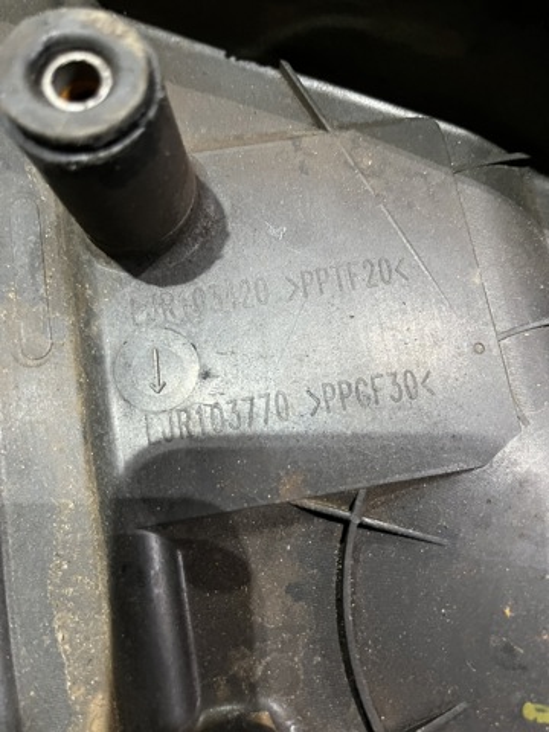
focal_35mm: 26
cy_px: 366
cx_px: 274
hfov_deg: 53.1
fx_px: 550
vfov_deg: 67.3
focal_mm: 5.1
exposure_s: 1/33
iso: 400
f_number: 1.6
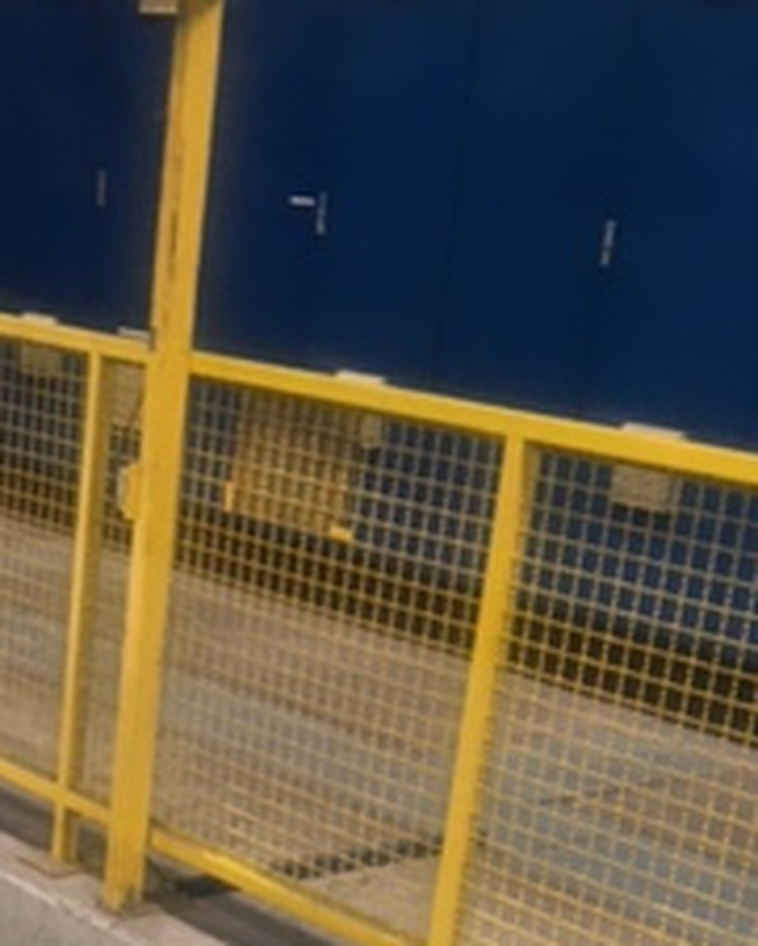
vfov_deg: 21.7
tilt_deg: -23.4
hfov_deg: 18.6
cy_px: 1201
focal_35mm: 80
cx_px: -38
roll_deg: -2.9
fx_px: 2242
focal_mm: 4.15
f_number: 2.2
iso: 32
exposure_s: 1/33
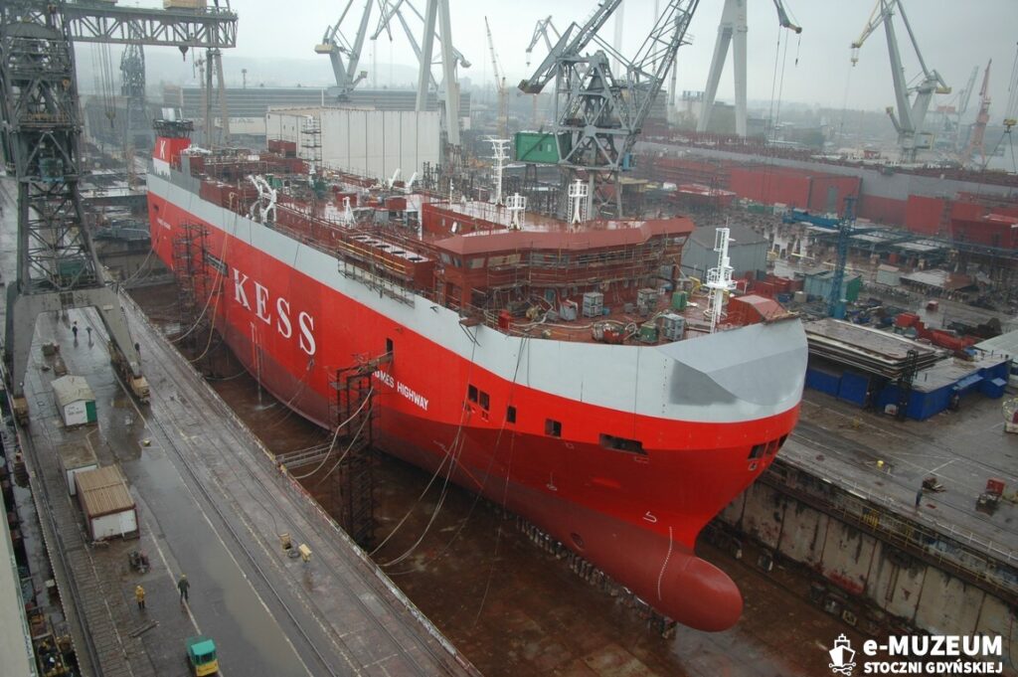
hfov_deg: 67.4
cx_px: 509
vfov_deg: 47.9
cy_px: 338
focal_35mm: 27
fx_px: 763
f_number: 4.5
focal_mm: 18
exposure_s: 1/80
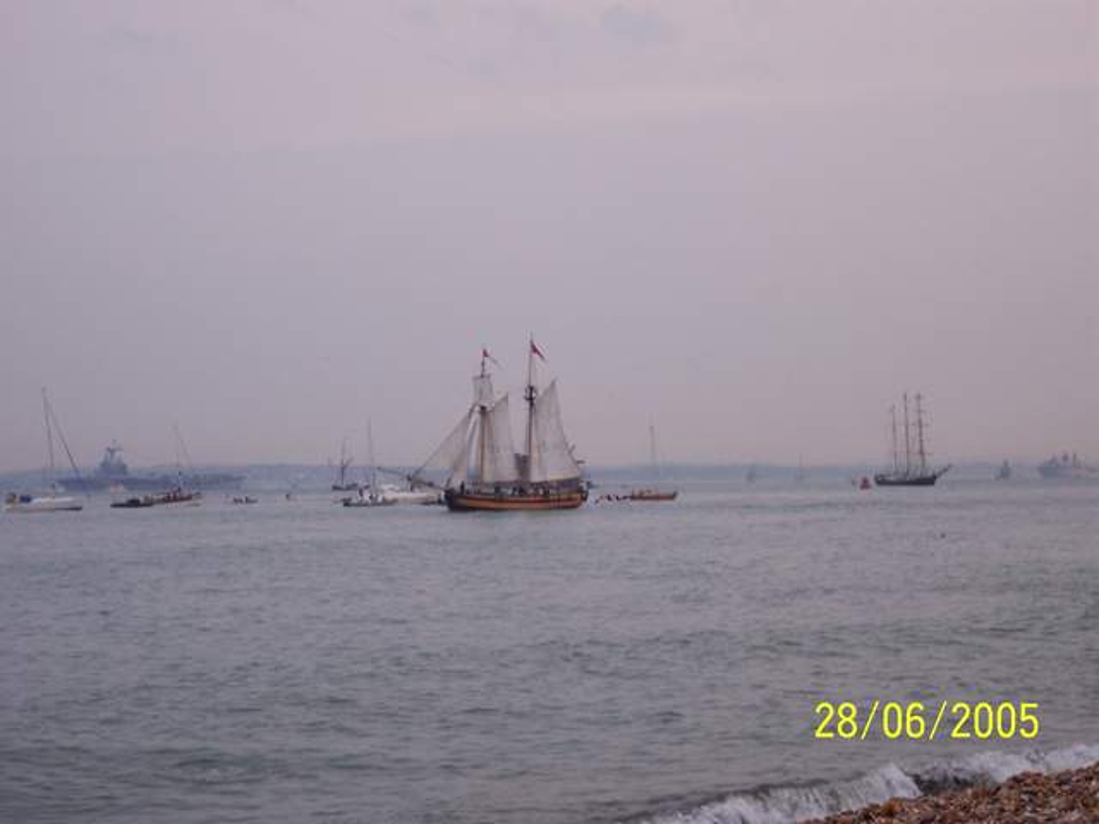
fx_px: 2826
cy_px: 412
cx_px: 550
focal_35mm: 89
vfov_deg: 16.6
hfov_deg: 22.0
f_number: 4.1
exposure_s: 1/180
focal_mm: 18.7
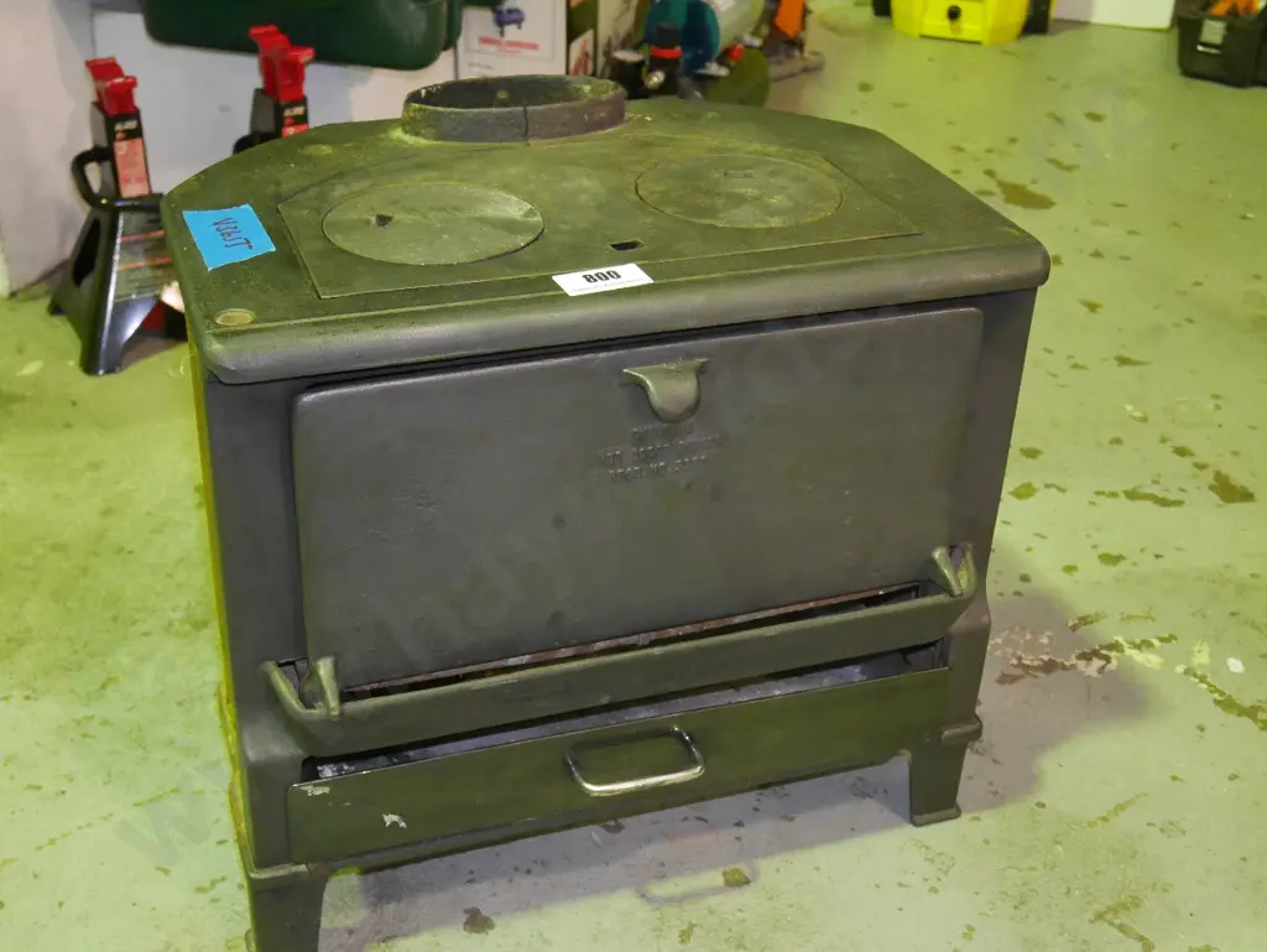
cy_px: 476
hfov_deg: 42.9
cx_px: 634
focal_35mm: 44
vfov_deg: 32.9
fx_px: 1611
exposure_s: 1/50
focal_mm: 22
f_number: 4.9
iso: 3200
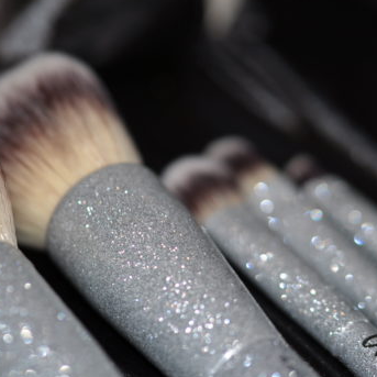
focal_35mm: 134
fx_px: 1651
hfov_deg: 13.0
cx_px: 104
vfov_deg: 13.0
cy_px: 169
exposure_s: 1/60
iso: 200
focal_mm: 60
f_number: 2.8
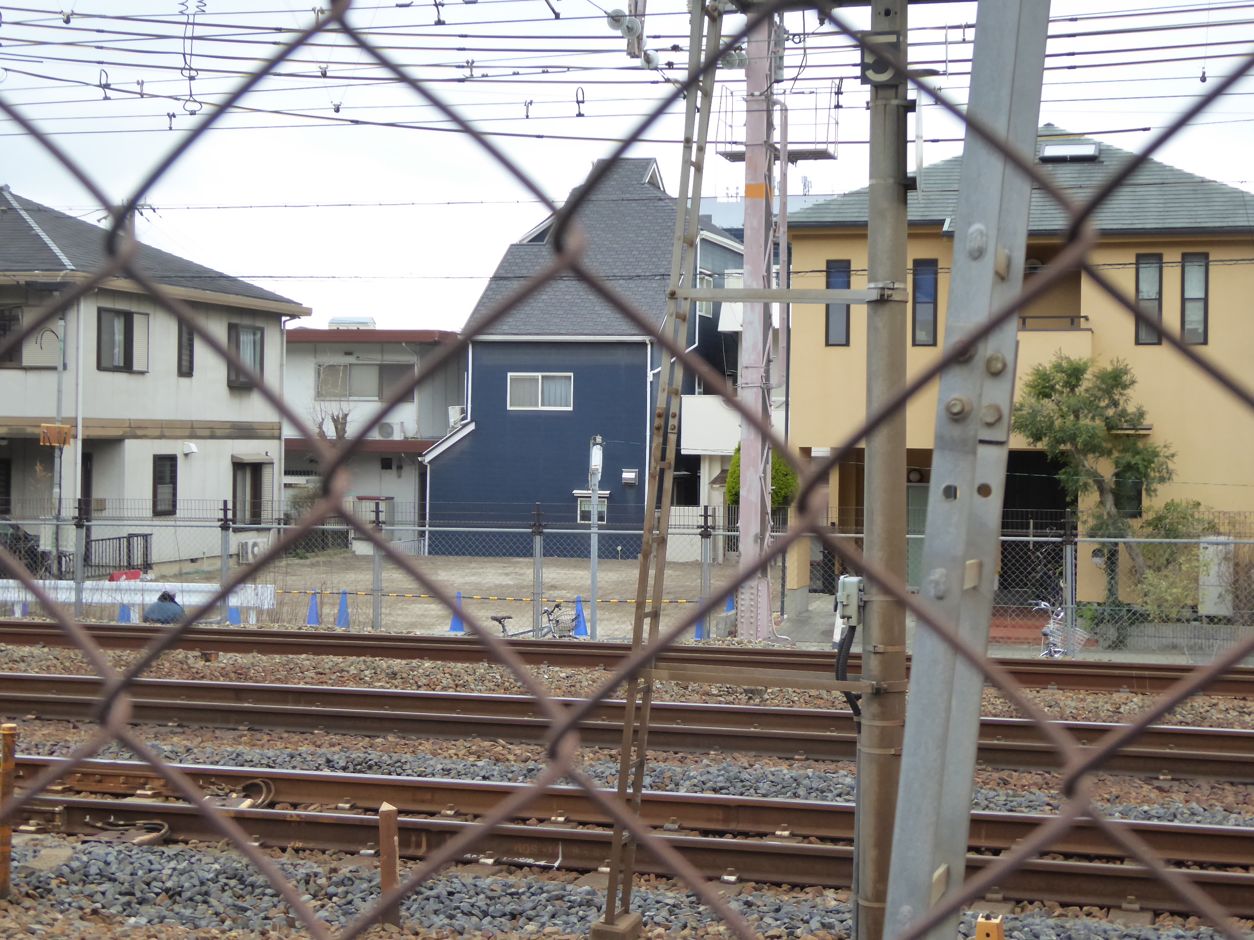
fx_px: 2065
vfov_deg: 25.7
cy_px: 470
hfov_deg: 33.8
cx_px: 627
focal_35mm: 57
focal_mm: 9.6
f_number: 4.1
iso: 320
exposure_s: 1/250
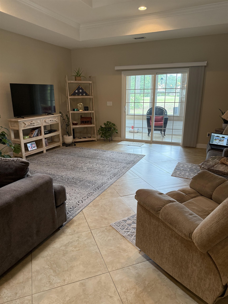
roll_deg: +1.0
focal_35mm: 24
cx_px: 114
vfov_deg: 71.6
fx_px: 211
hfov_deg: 56.8
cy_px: 152
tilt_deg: -14.6
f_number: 1.78
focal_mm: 6.76
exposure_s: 1/120
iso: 320
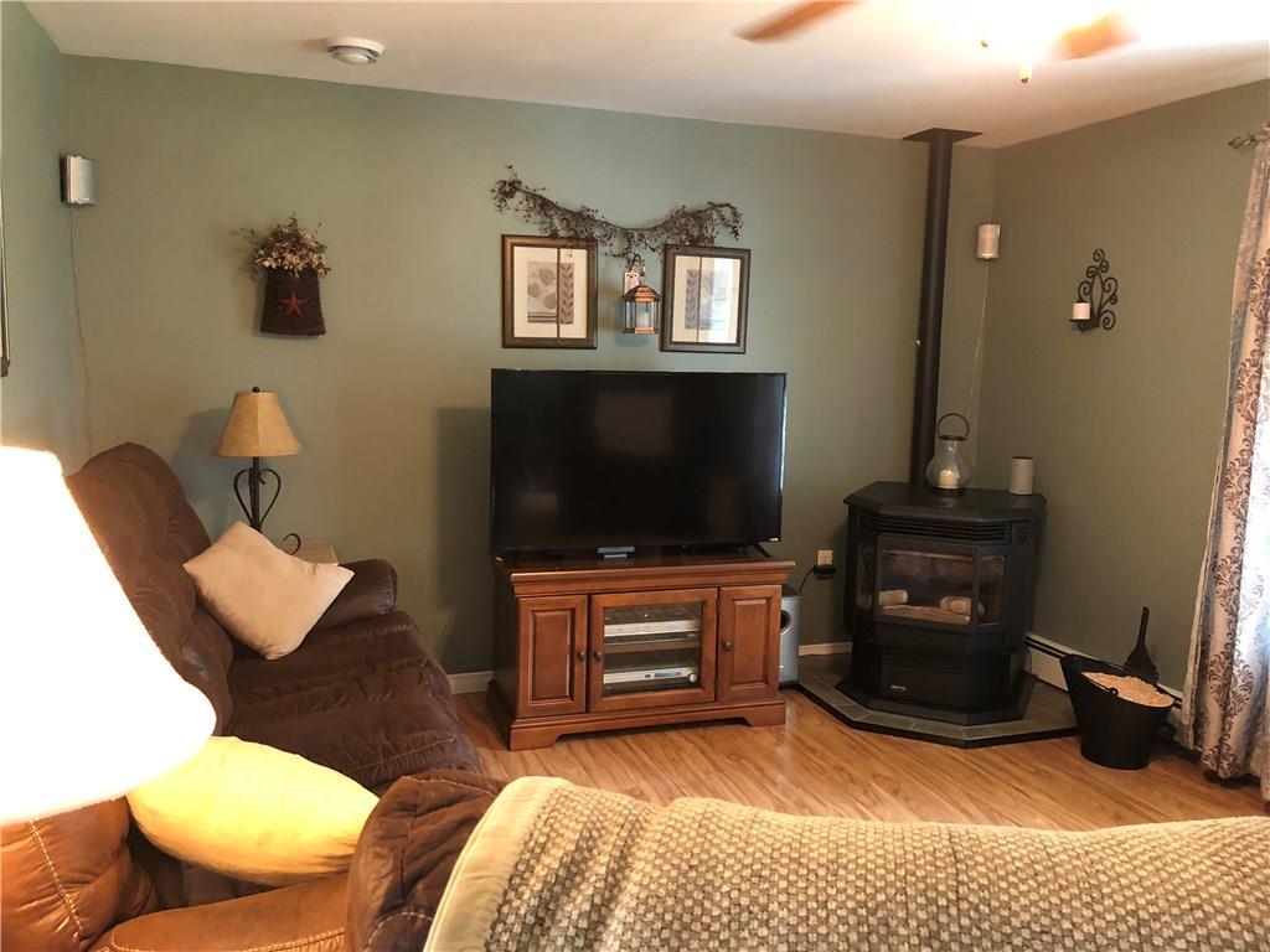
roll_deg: -1.0
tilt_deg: -7.0
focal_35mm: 28
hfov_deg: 63.4
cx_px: 635
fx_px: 1027
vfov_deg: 49.7
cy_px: 476
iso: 80
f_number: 1.8
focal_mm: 4
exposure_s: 1/5
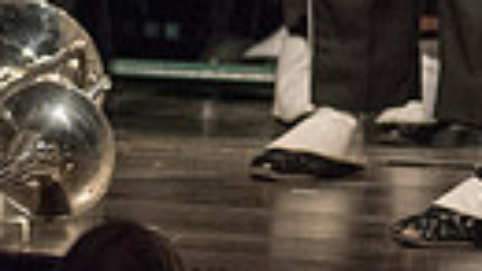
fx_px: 17860
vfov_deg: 0.9
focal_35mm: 1398
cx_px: 845
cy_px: -366
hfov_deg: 1.5
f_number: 2.8
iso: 4000
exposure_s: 1/500
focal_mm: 300
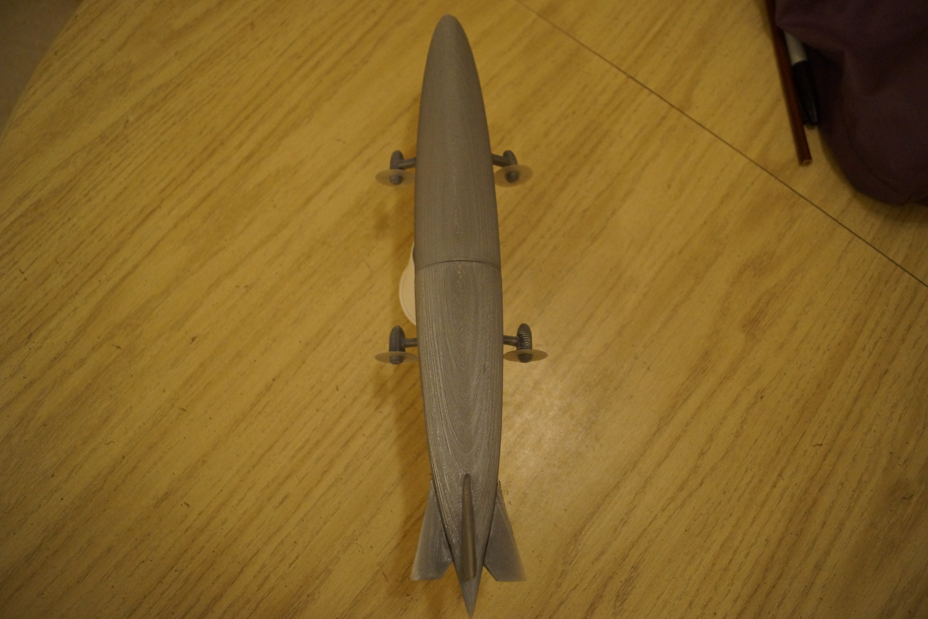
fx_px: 696
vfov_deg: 47.9
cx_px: 464
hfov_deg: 67.4
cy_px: 310
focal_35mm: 27
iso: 1600
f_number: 3.5
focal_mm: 18
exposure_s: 1/100
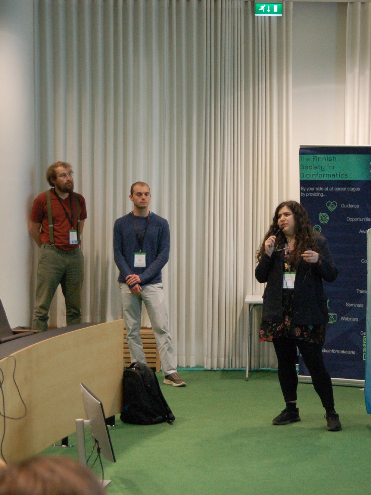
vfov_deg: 22.5
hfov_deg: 16.8
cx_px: 306
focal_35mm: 87
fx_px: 1243
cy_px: 247
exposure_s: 1/125
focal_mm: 40
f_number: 2.8
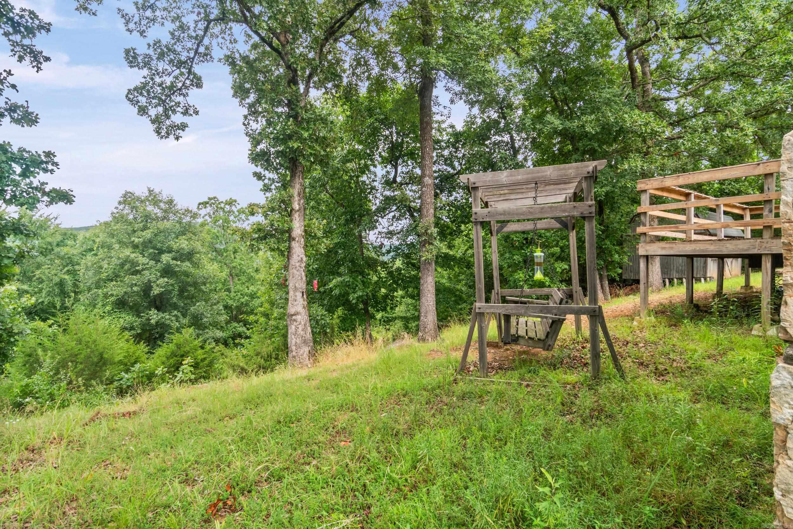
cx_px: 396
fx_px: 363
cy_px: 264
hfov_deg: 95.0
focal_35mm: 16
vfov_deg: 72.1
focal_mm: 11
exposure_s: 1/25
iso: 250
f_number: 9
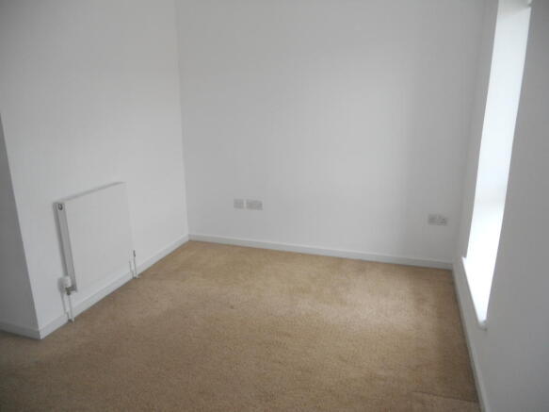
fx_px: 428
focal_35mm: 27
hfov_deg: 65.3
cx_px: 274
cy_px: 206
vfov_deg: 51.3
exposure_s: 1/30
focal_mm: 4.9
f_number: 3.2
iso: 100
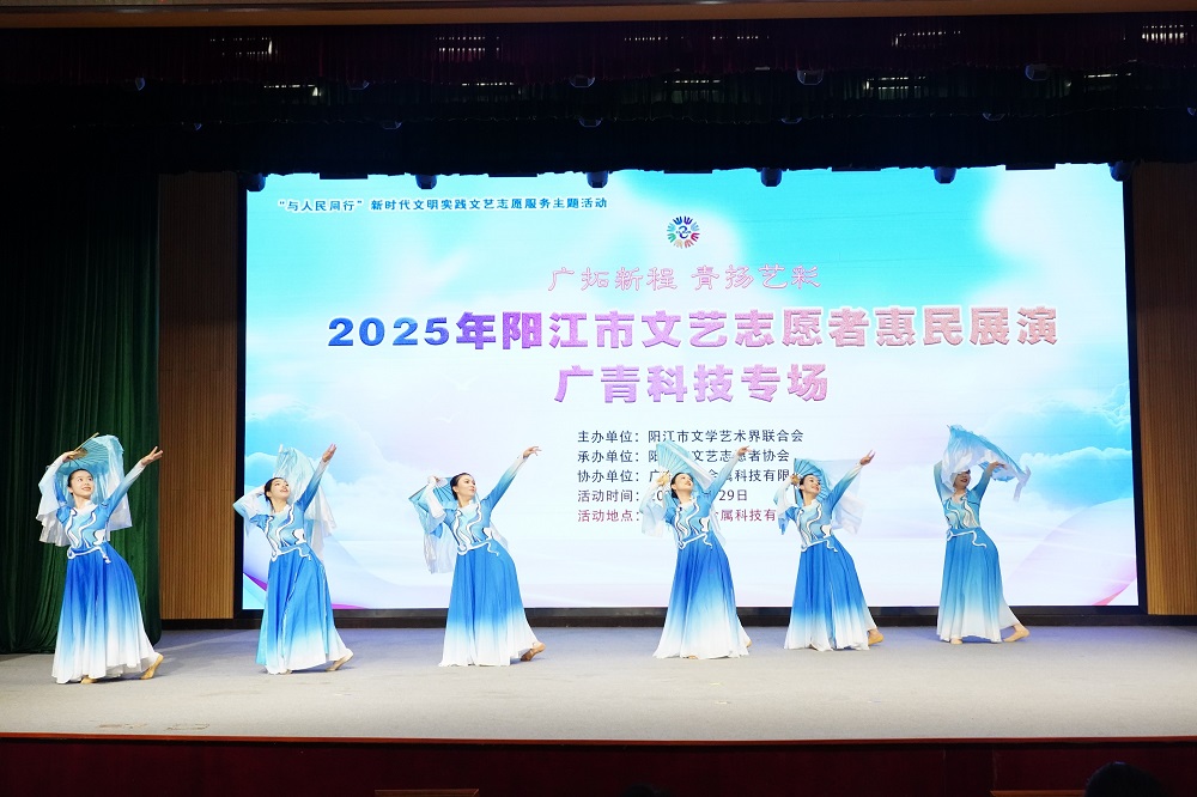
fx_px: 1529
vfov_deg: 29.2
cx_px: 598
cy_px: 398
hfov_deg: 42.8
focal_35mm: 46
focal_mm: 46
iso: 5000
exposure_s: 1/80
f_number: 10
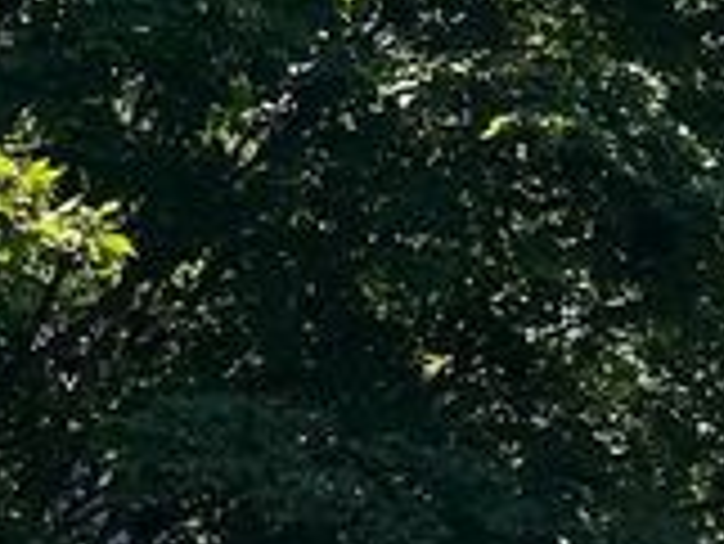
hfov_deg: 9.7
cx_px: 2028
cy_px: 207
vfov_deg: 9.0
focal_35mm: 165
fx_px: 3454
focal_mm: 5.1
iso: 50
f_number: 1.6
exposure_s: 1/1923
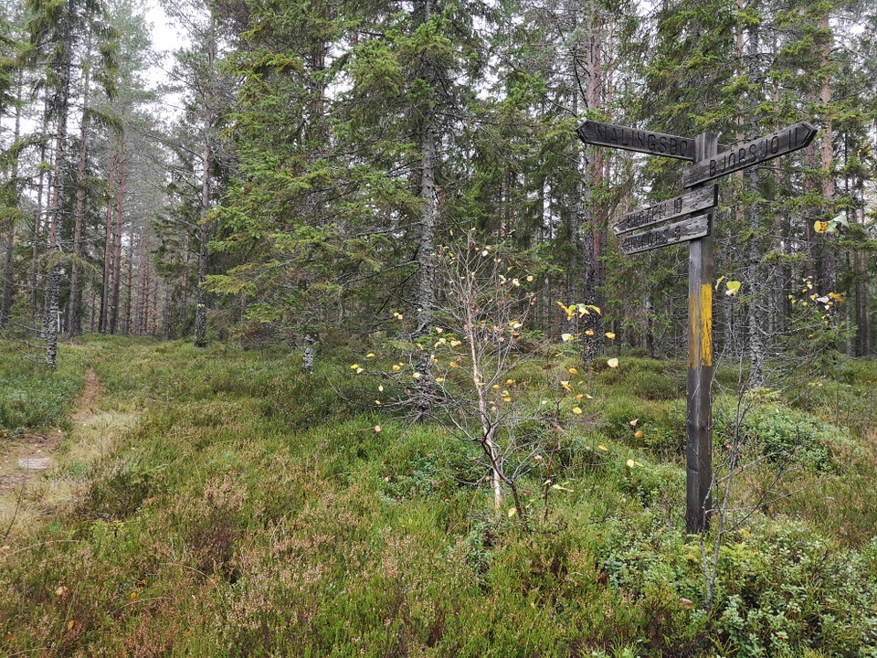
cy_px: 329
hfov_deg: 65.3
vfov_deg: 51.4
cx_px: 438
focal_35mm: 27
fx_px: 684
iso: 50
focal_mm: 3.95
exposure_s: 1/100
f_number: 1.8
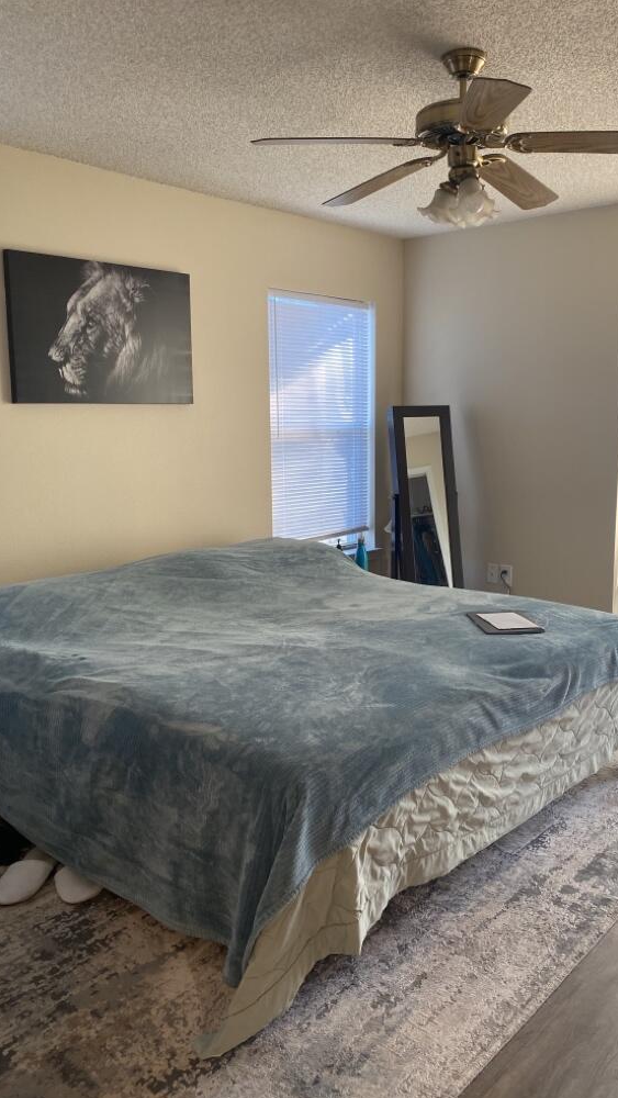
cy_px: 560
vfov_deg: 66.0
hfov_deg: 40.2
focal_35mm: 29
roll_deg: +0.4
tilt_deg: -9.0
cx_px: 344
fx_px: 844
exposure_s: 1/121
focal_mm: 4.25
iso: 100
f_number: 1.8
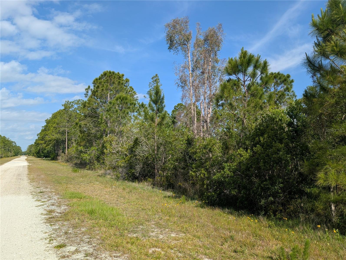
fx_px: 240
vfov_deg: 56.9
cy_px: 130
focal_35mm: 24
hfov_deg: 71.5
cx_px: 173
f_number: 1.68
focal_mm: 6.9
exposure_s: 1/1134
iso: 21
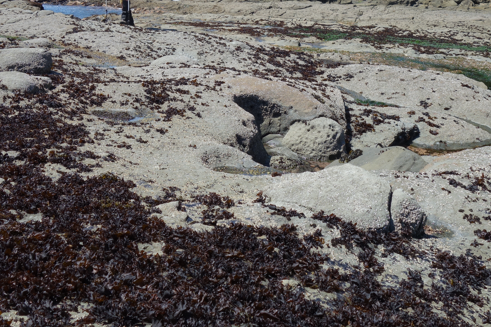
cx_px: 260
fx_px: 627
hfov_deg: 42.7
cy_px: 89
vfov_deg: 28.9
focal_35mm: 46
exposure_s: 1/400
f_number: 5.6
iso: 125
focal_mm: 11.18
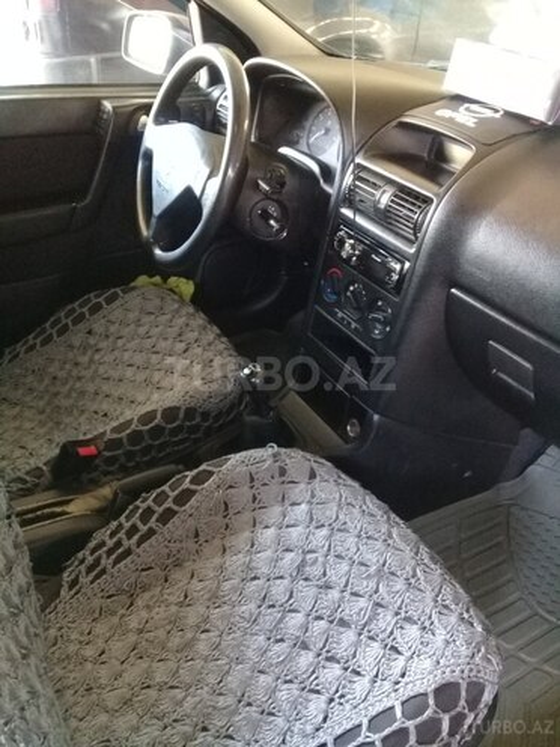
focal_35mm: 31
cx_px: 280
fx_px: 669
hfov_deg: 45.4
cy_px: 374
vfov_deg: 58.4
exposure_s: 1/17
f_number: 2.2
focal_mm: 3.3
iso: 320
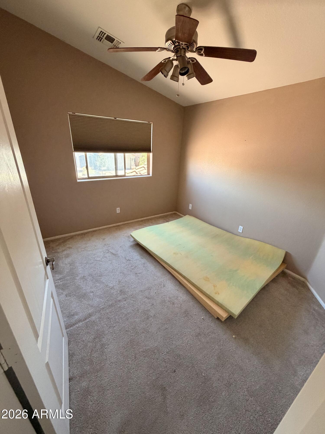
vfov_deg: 102.1
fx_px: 175
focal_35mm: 14
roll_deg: -2.9
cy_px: 217
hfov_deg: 85.7
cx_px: 162
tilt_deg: -22.0
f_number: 2.2
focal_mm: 2.22
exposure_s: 1/82
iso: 320
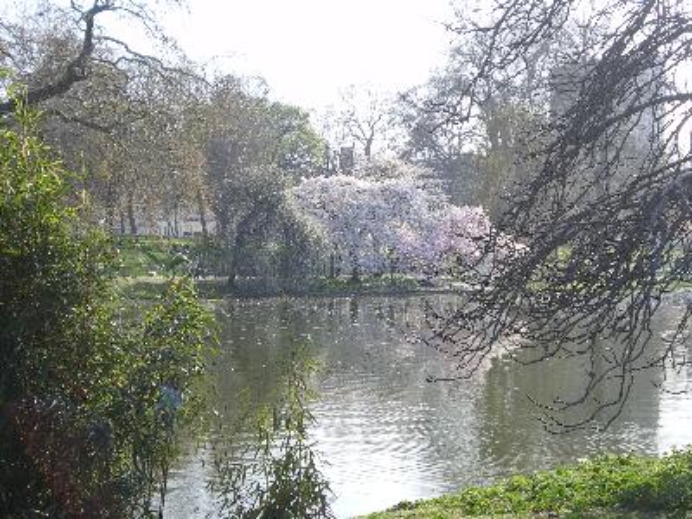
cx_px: 346
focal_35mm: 65
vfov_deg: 22.6
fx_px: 1299
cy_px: 260
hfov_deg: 29.8
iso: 50
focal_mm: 11.3
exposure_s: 1/160
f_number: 4.4
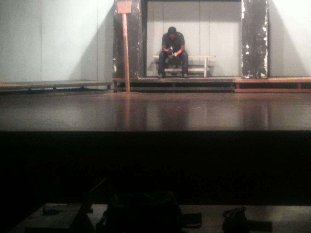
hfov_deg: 28.8
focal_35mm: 67
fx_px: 602
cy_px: 48
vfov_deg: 21.7
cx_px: 201
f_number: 2.8
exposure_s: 1/15
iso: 200
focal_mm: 3.85
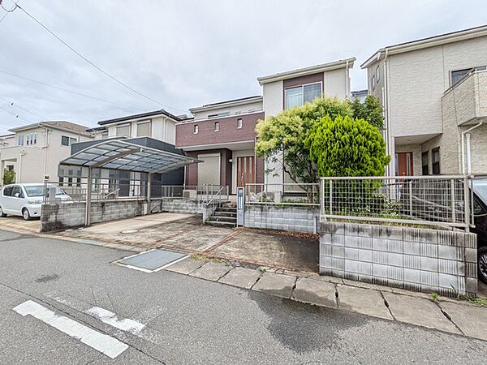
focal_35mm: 14
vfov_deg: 85.7
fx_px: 197
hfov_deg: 102.1
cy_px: 182
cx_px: 244
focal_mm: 1.83
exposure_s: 1/2294
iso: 51
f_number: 2.2
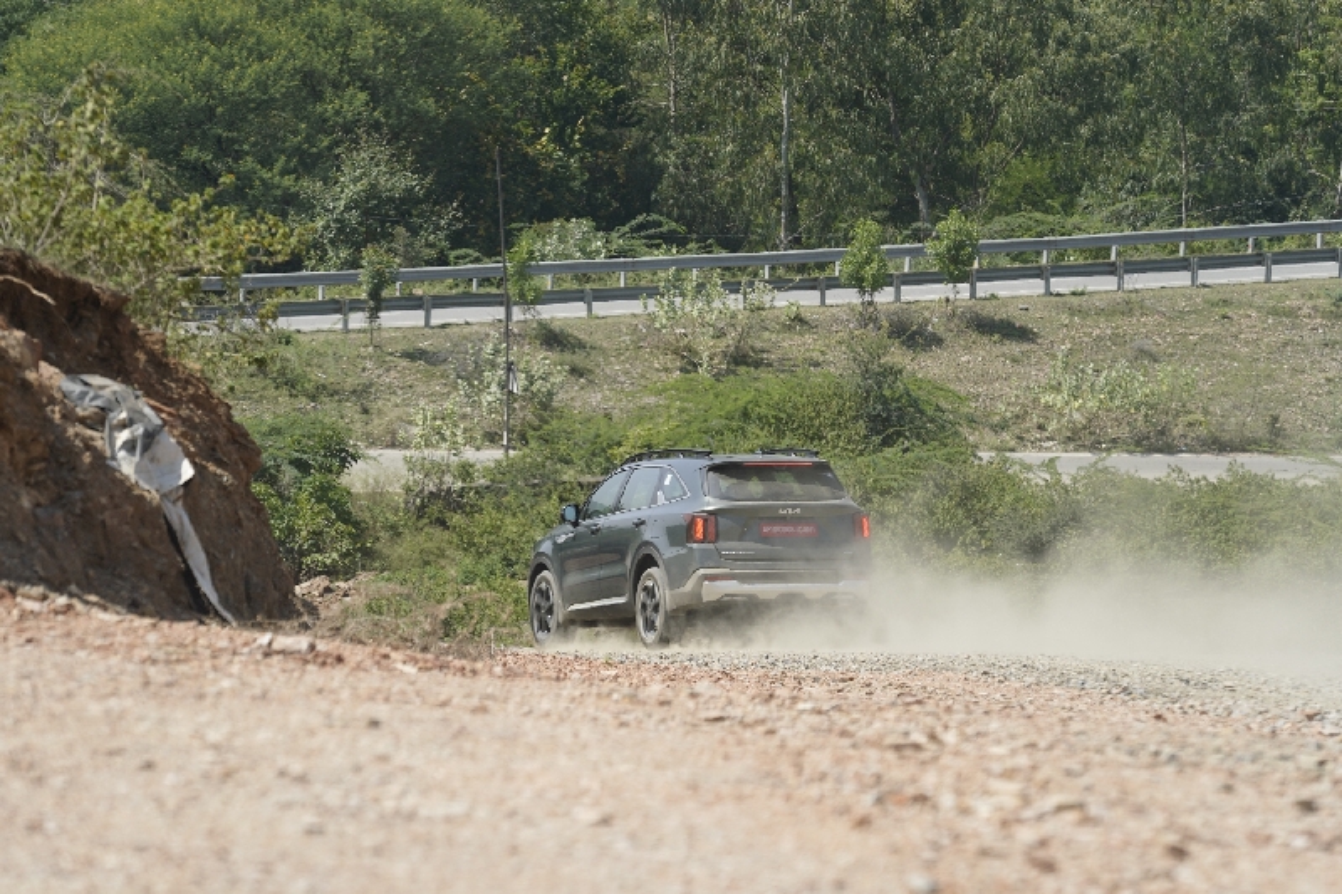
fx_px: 7454
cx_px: 671
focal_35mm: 200
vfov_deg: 6.9
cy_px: 447
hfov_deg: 10.3
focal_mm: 200
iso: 100
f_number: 6.3
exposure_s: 1/160
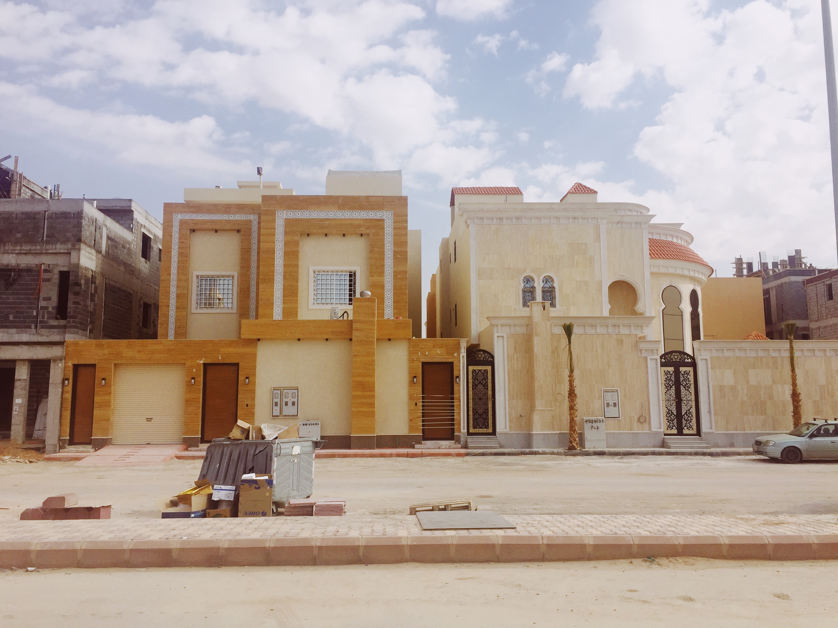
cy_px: 314
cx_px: 419
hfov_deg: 61.7
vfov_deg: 48.2
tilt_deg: +6.2
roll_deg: -1.2
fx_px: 702
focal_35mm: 29
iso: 32
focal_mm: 4.15
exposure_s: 1/3300
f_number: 2.2
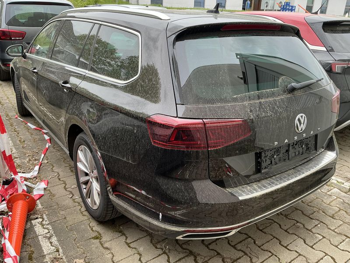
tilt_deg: -20.7
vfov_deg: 49.7
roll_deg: -2.9
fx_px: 283
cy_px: 132
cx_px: 175
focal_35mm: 28
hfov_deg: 63.4
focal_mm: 3
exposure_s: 1/221
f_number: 1.8
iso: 20
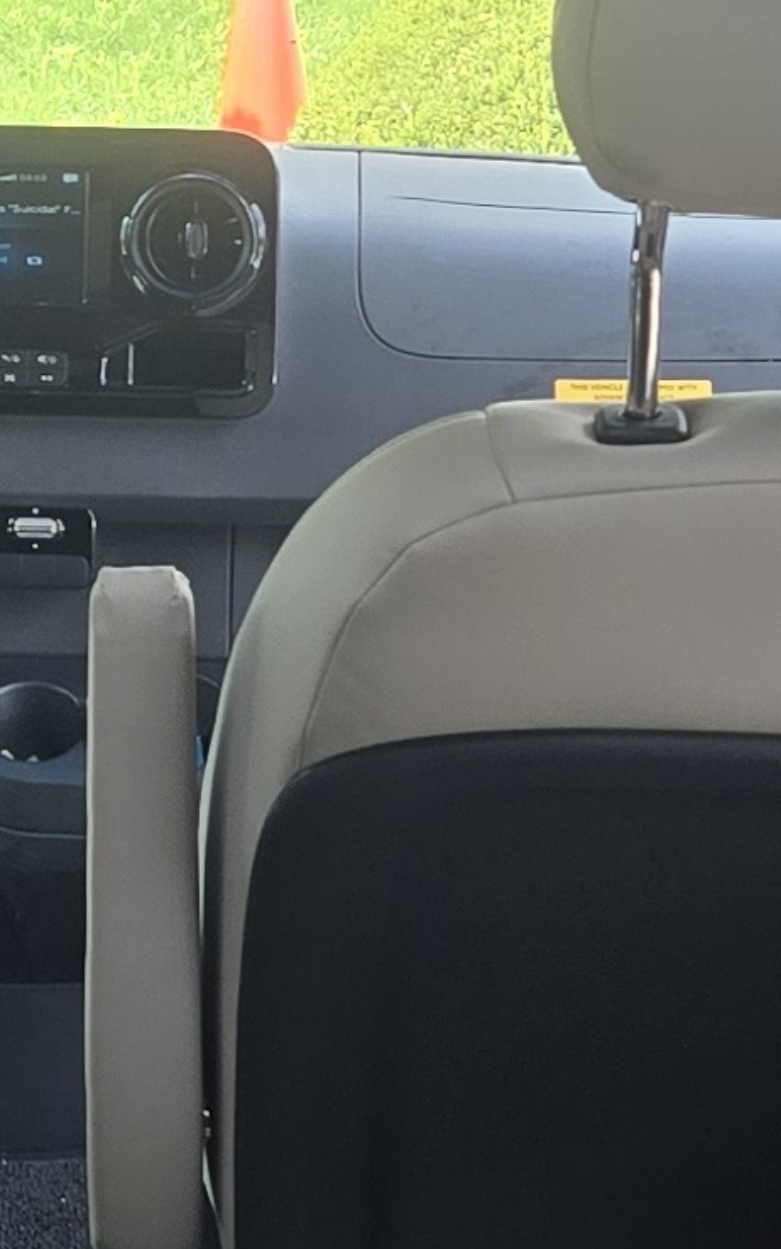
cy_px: 203
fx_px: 4494
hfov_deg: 9.8
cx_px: -142
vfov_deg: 15.7
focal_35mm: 132
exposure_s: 1/249
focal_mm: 5.4
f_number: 1.8
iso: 25
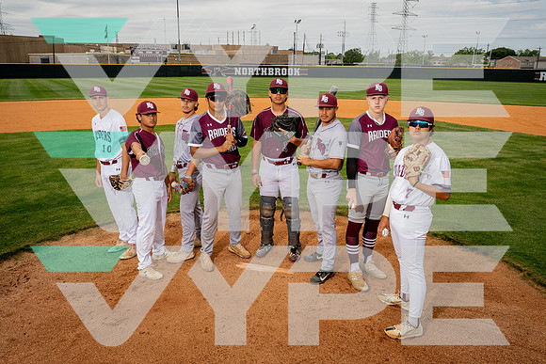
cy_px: 182
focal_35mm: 29
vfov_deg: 44.5
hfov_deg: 63.0
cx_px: 273
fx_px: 445
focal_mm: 29
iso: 100
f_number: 10
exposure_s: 1/250
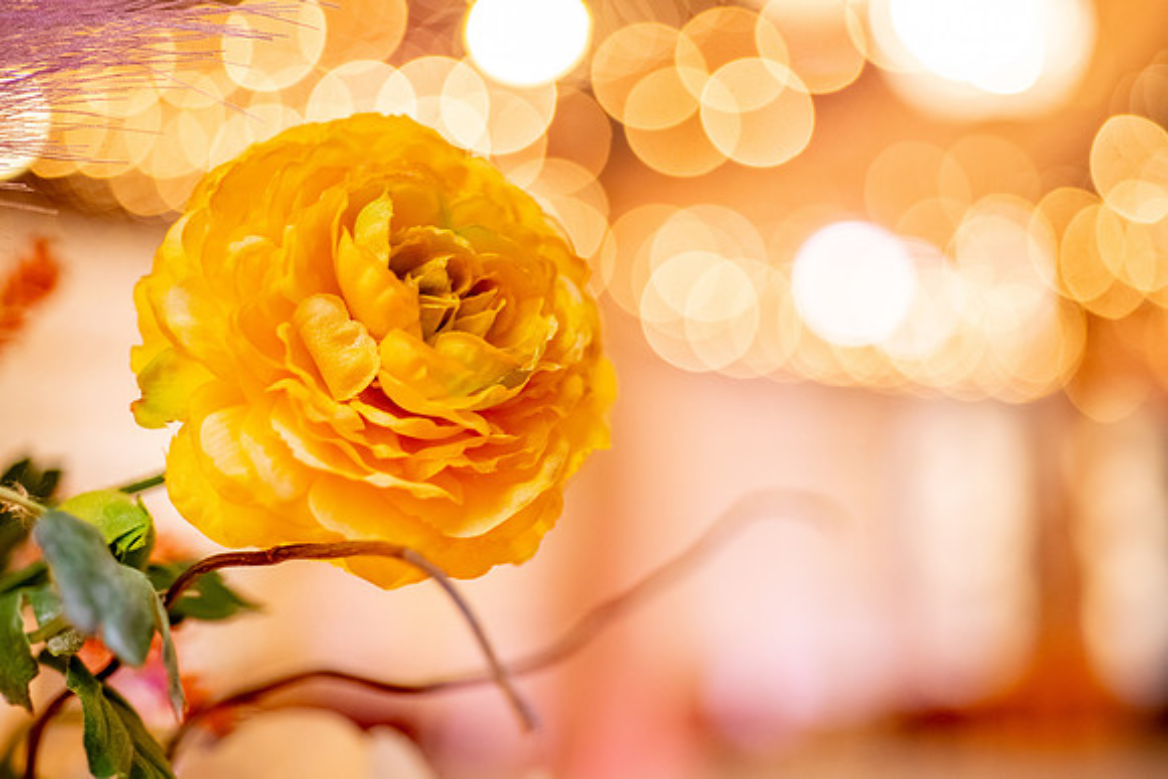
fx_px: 1947
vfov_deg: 22.6
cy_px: 390
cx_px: 584
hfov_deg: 33.4
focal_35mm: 60
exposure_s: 1/100
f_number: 3.2
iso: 1600
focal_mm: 60
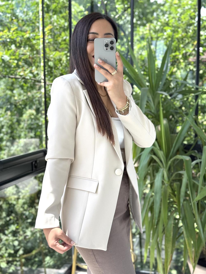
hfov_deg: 30.3
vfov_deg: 39.7
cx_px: 103
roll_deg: +0.5
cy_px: 137
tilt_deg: -20.6
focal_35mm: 48
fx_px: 381
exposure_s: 1/271
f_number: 1.78
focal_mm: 6.76
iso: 64
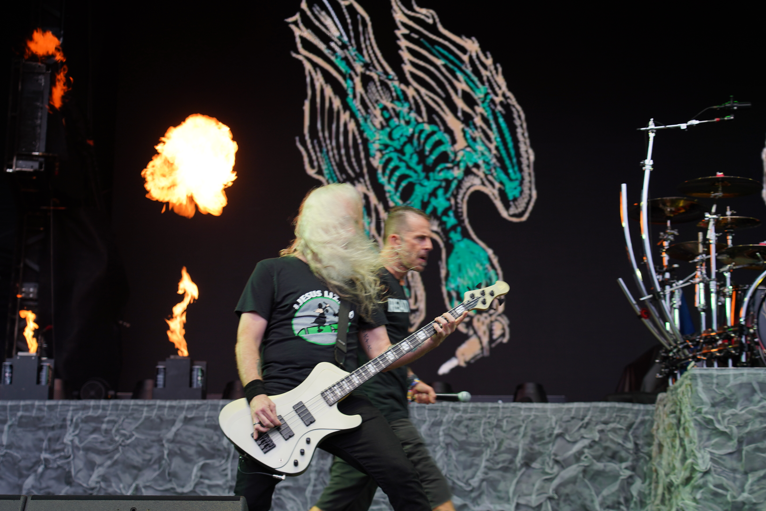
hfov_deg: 30.1
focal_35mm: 67
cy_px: 282
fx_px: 1425
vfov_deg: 20.3
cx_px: 350
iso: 100
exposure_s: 1/100
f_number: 4
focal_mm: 59
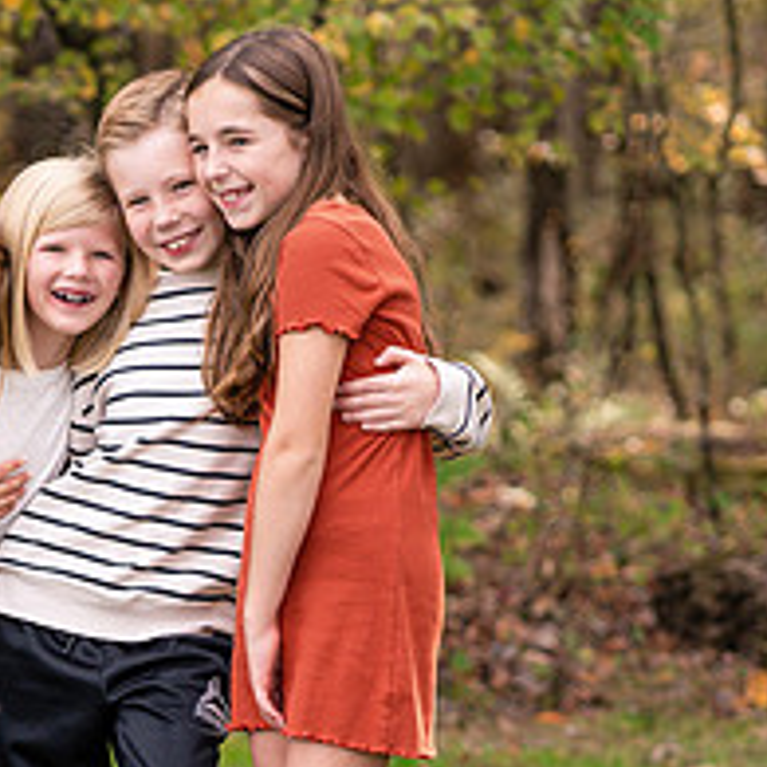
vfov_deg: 8.1
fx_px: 5390
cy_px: 623
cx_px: 31
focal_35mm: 215
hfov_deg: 8.1
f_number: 2.8
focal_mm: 85
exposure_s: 1/2000
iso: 400
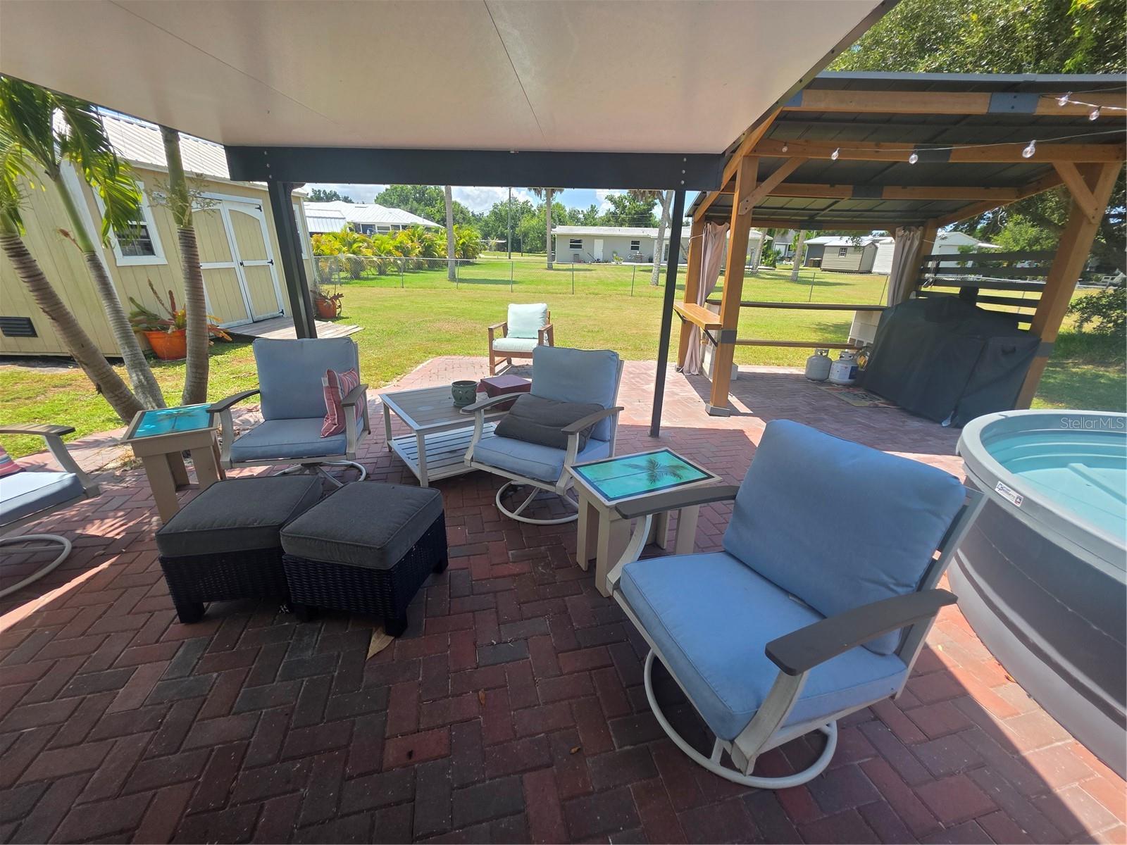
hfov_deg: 106.2
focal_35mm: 13
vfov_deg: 89.9
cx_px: 564
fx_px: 423
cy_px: 422
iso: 40
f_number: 1.9
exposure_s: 1/805
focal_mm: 2.2
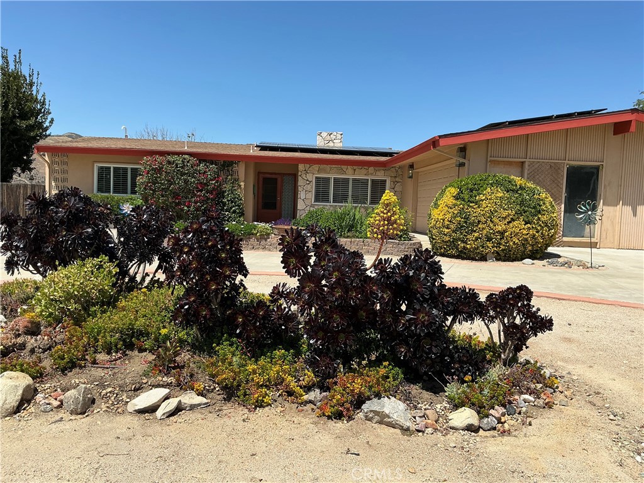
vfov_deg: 49.7
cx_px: 322
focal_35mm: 28
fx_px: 521
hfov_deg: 63.4
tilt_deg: -3.5
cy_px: 242
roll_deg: -1.4
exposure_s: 1/2058
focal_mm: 3
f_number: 1.8
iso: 25
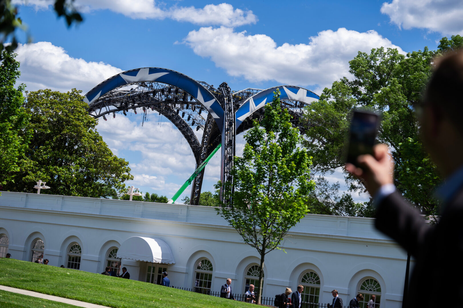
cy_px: 154
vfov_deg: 19.5
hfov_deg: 28.8
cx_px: 232
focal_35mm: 70
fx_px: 900
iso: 100
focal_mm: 70
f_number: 3.5
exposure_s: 1/1000
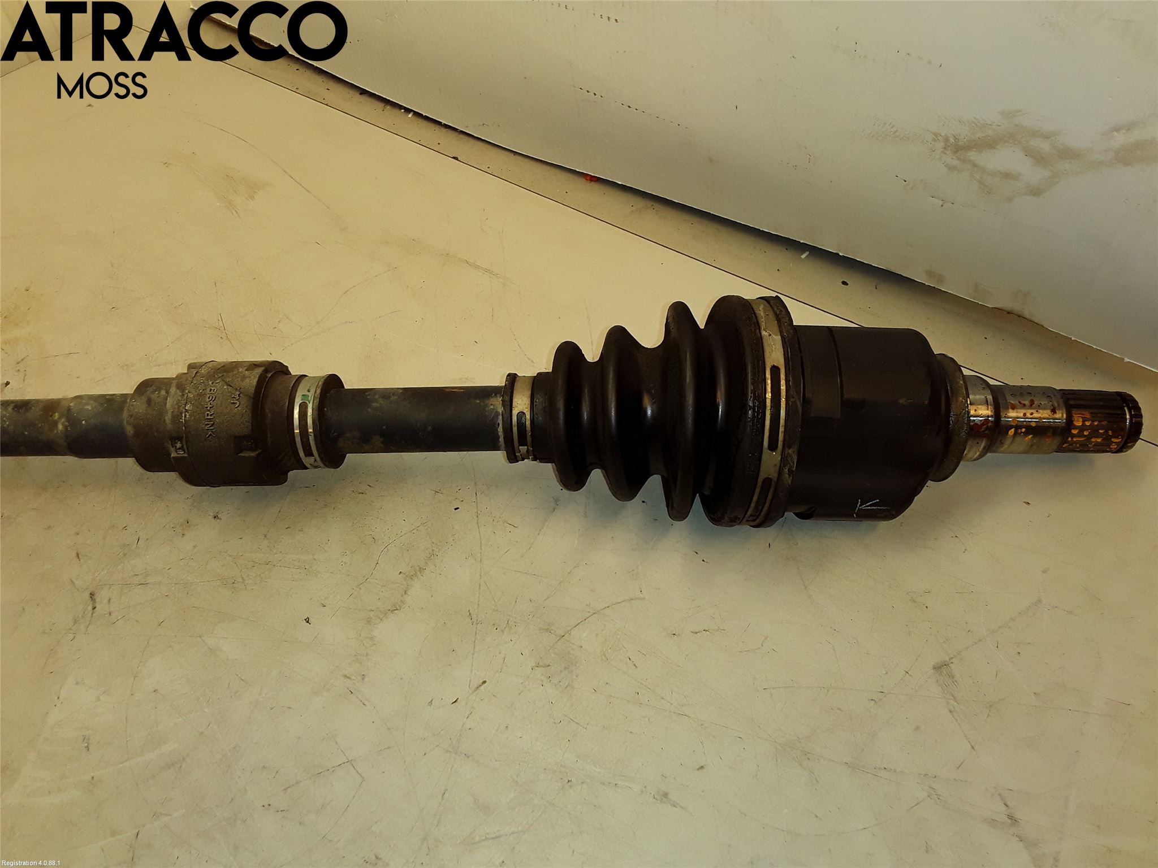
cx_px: 579
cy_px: 434
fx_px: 937
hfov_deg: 63.4
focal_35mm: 28
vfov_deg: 49.7
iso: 40
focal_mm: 2.91
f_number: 1.9
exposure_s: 1/158
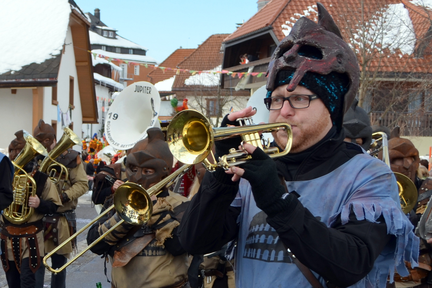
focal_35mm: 36
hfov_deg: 53.1
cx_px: 216
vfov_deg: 36.9
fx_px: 432
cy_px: 144
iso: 100
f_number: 7.1
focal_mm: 24
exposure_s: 1/200
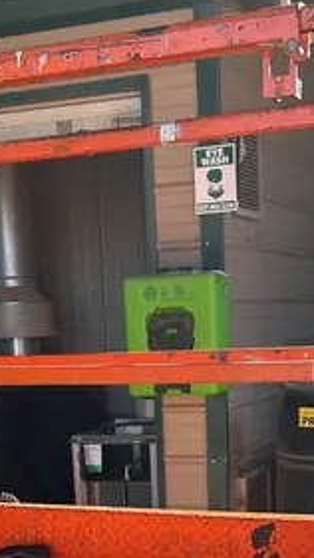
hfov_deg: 16.3
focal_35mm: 74
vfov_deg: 26.5
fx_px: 1096
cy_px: 605
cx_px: 151
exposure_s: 1/604
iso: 50
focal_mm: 5.7
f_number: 1.5
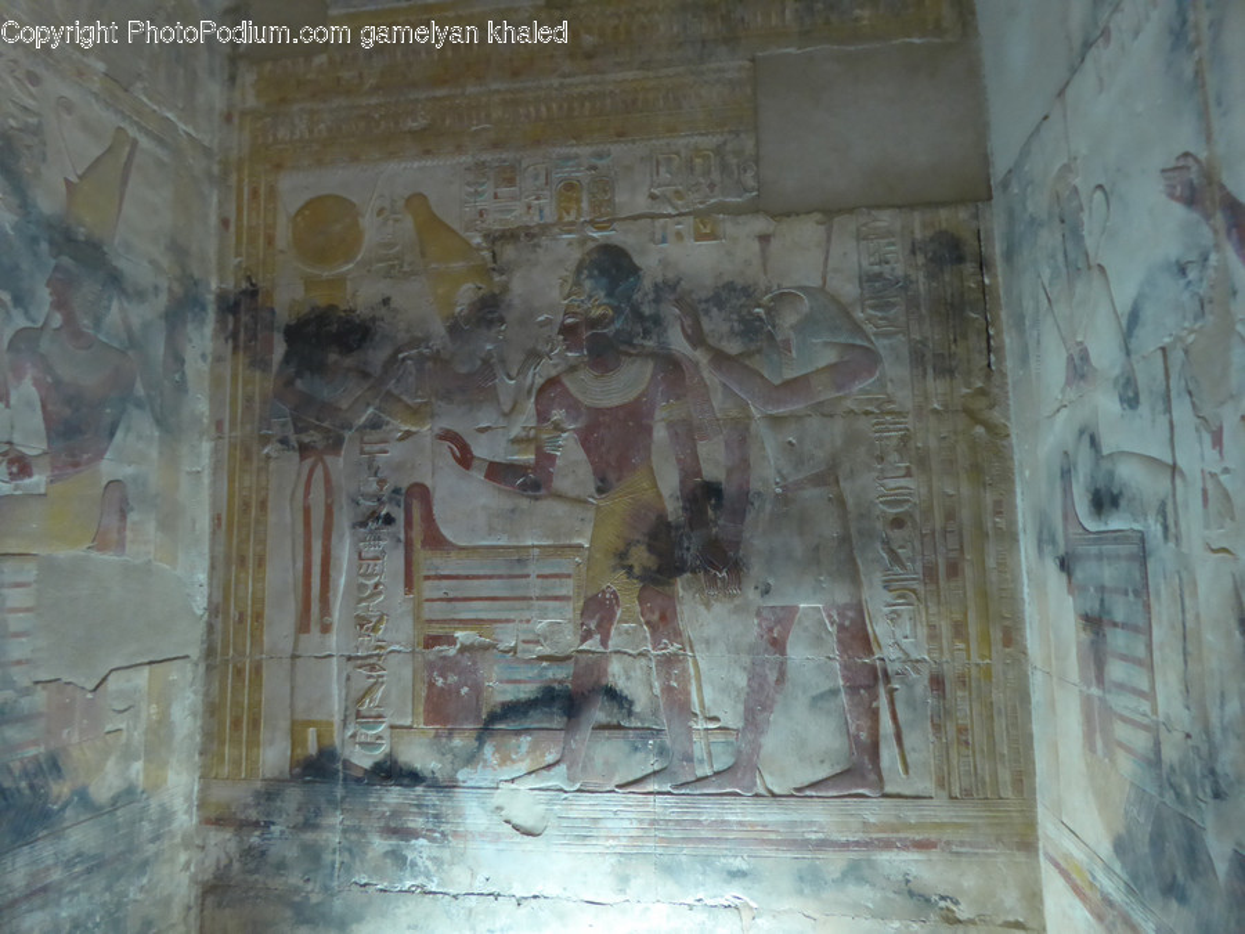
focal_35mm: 24
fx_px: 863
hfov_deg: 71.6
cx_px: 622
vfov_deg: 56.8
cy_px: 467
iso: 400
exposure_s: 1/4
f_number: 3.3
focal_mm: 4.3
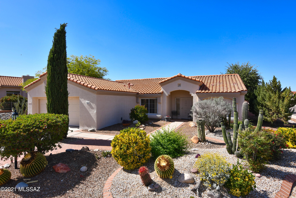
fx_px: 173
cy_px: 99
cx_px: 148
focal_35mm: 21
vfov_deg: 59.5
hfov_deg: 81.2
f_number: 10
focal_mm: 14
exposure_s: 1/250
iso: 100
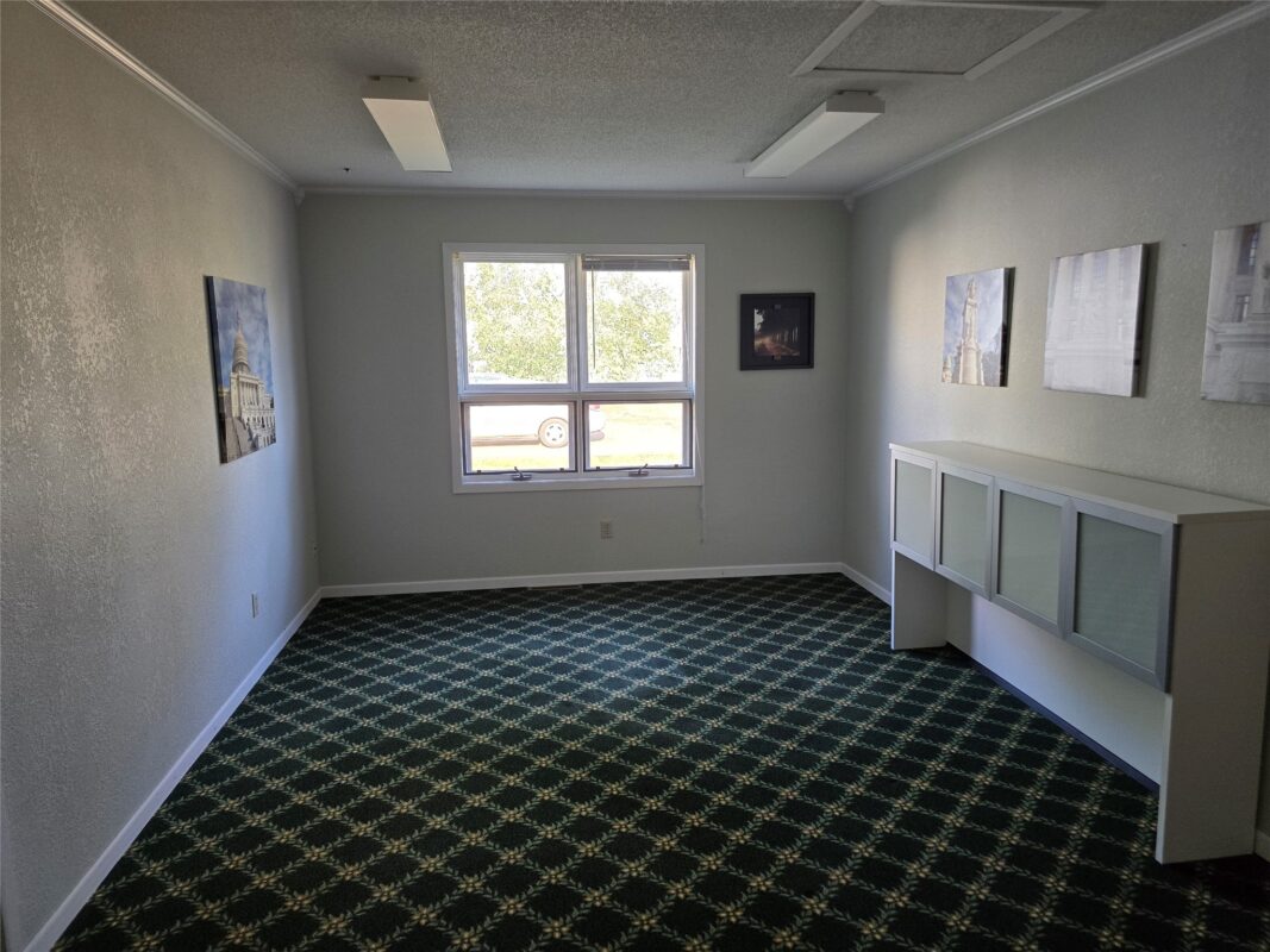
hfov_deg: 73.9
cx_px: 635
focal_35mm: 23
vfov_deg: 58.9
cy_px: 476
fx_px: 844
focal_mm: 6.3
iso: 250
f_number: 1.7
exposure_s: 1/120
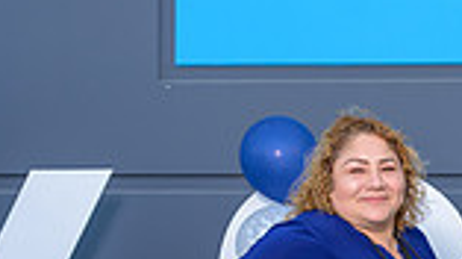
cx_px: 468
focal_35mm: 114
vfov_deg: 10.5
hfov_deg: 18.3
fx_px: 1395
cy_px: 297
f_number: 4
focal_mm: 28
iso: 100
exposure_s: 1/200
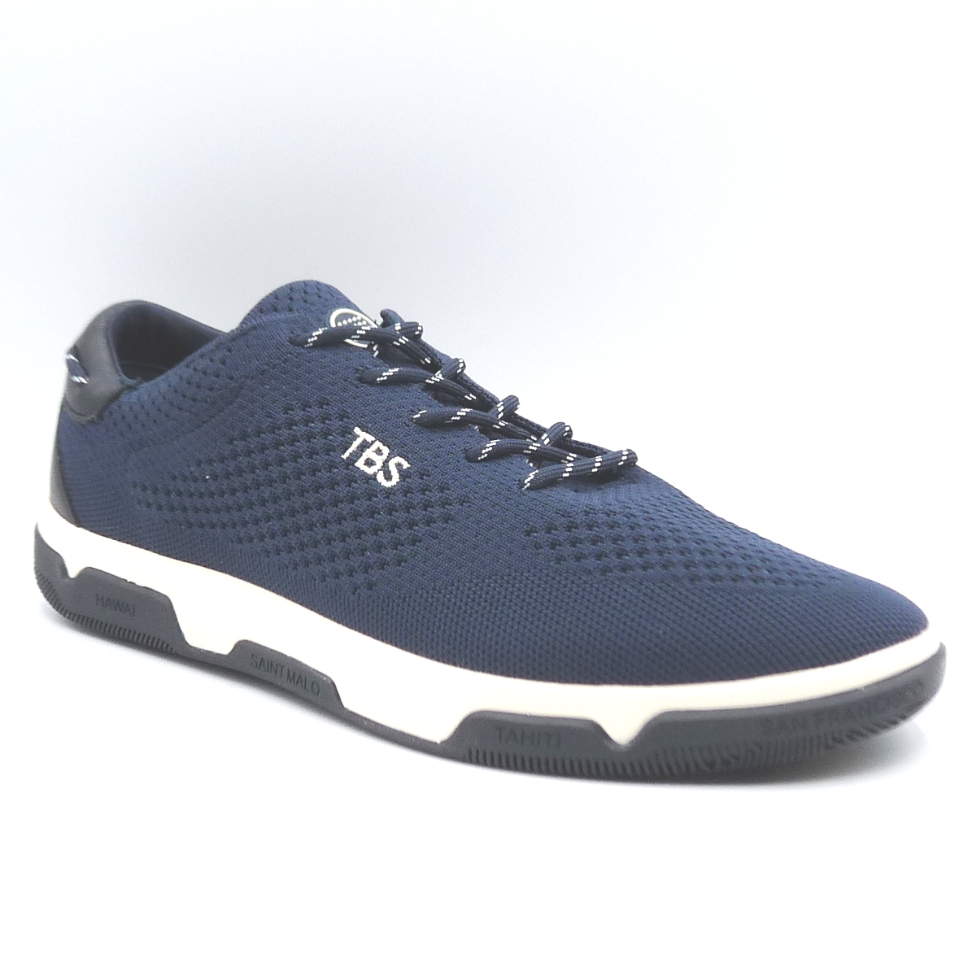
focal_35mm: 54
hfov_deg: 31.6
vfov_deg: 31.6
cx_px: 486
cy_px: 473
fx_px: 1693
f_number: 4
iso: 100
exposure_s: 1/200
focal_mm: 4.8
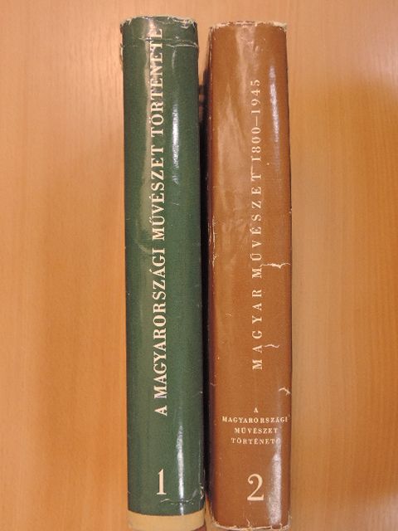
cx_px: 199
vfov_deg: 52.6
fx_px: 537
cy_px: 266
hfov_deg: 40.7
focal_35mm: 35
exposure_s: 1/25
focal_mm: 6.2
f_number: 4.1
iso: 400
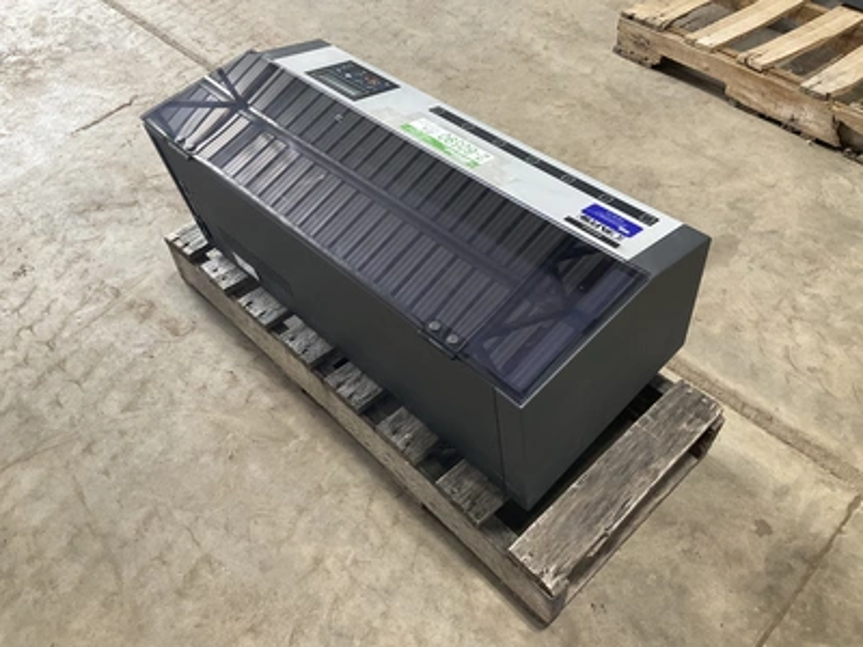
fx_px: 723
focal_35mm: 29
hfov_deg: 61.7
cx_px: 432
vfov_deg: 48.2
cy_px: 324
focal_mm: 3
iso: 100
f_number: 1.8
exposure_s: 1/60
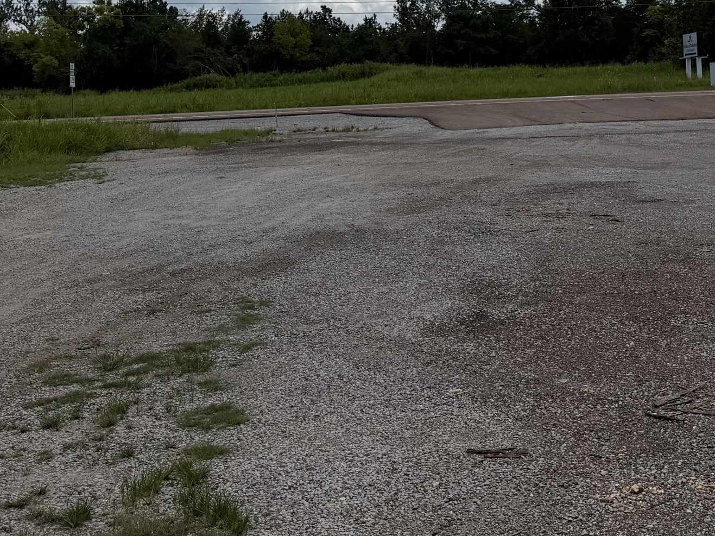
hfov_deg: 32.5
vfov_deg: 24.9
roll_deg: +3.1
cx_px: 651
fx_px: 1156
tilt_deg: +5.1
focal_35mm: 56
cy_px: 7
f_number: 1.78
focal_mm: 6.76
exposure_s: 1/9091
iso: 80
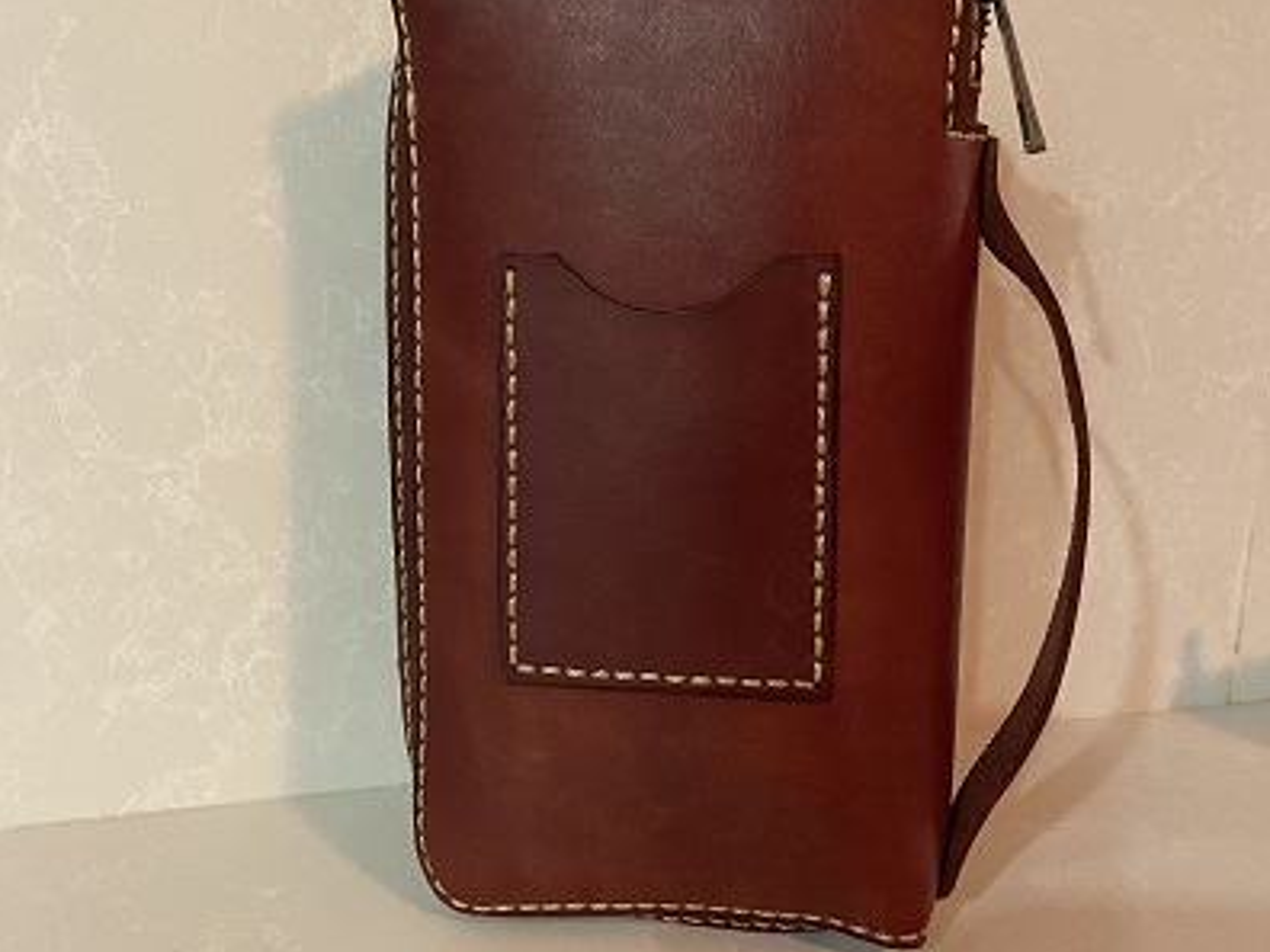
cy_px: 482
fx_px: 1284
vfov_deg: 40.7
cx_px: 635
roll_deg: -1.4
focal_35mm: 35
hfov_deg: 52.6
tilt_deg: -12.4
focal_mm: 4.25
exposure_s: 1/33
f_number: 1.8
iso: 400
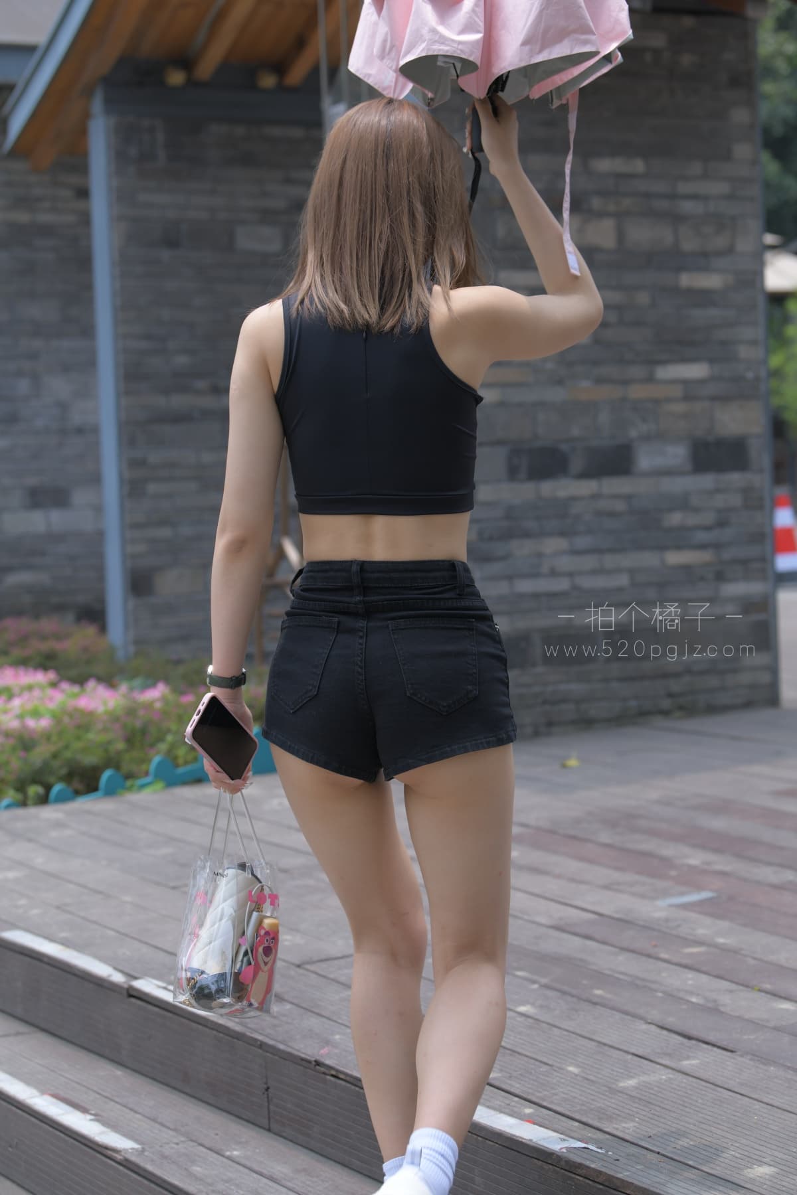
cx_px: 398
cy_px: 598
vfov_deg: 28.8
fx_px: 2324
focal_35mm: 70
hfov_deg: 19.5
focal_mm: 70
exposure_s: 1/640
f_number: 4.5
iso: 200
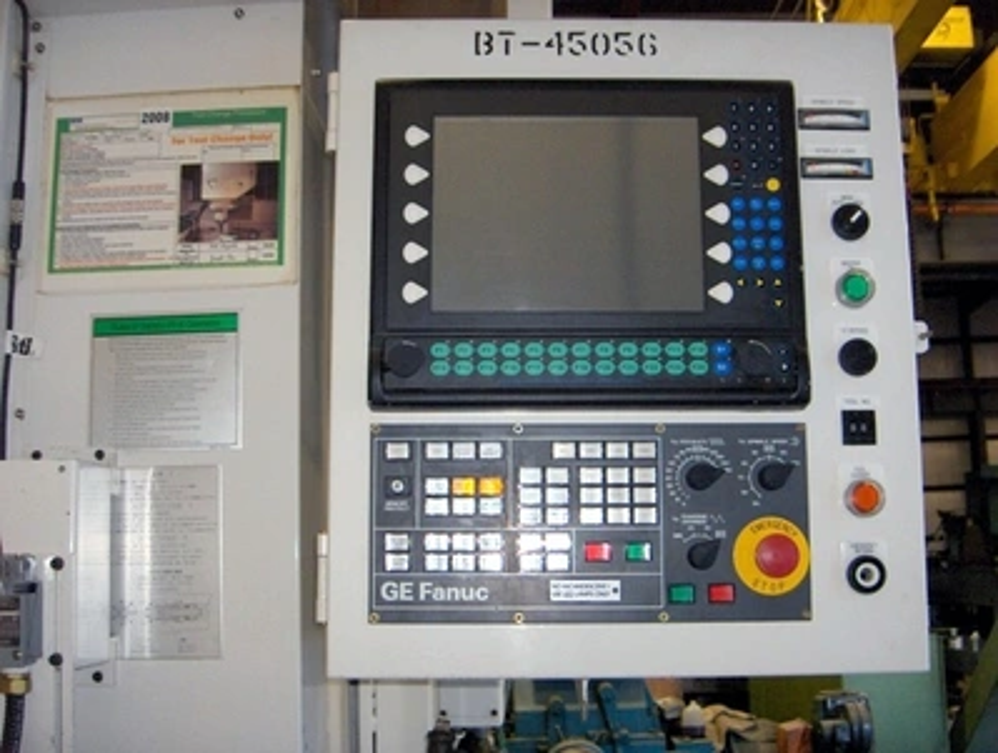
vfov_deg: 36.9
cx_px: 499
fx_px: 1127
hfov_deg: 47.8
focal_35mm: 39
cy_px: 376
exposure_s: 1/60
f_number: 2.8
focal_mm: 8
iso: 100
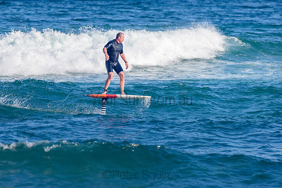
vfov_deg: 2.2
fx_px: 4804
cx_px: 109
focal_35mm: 613
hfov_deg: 3.4
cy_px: 73
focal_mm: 500
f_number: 5.6
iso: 125
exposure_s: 1/2000
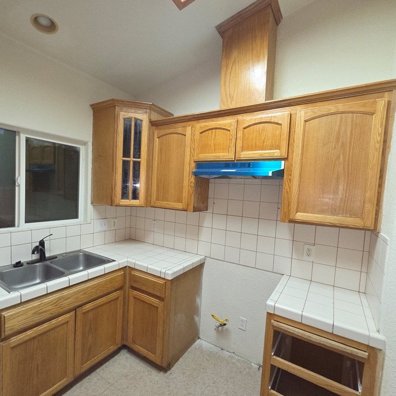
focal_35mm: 16
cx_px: 184
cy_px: 202
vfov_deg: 87.4
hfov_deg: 87.3
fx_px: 207
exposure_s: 1/60
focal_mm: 2.2
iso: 200
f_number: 2.2
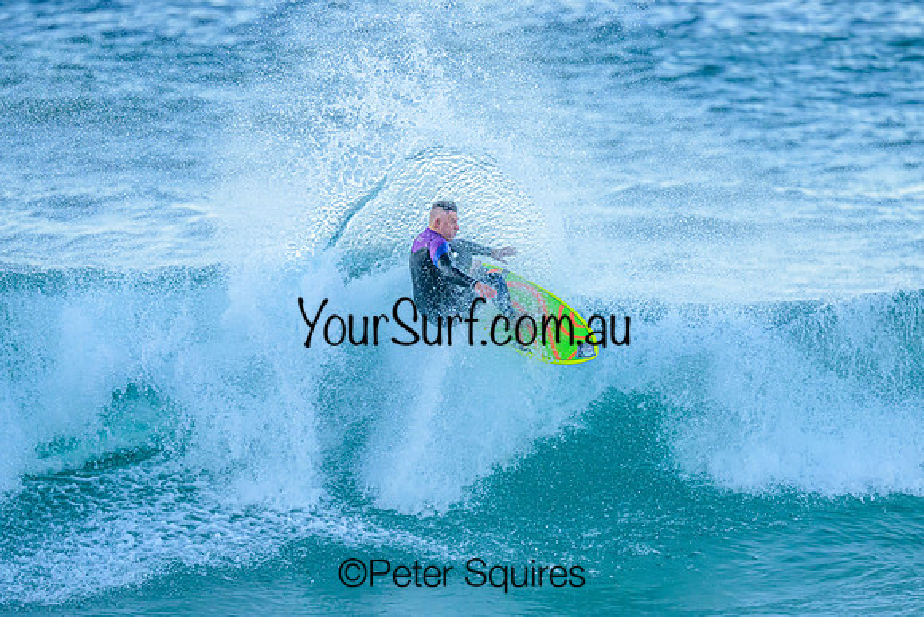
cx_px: 479
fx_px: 21307
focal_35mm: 830
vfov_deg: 1.7
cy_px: 311
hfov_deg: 2.5
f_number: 6.3
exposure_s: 1/1250
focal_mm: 800
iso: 2200
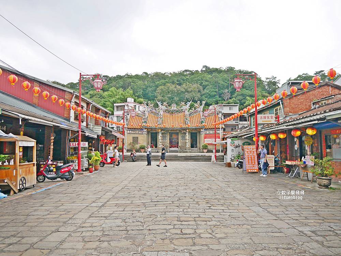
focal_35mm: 28
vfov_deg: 49.8
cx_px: 170
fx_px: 276
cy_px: 128
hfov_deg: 63.4
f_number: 3.5
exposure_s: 1/500
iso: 200
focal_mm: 14
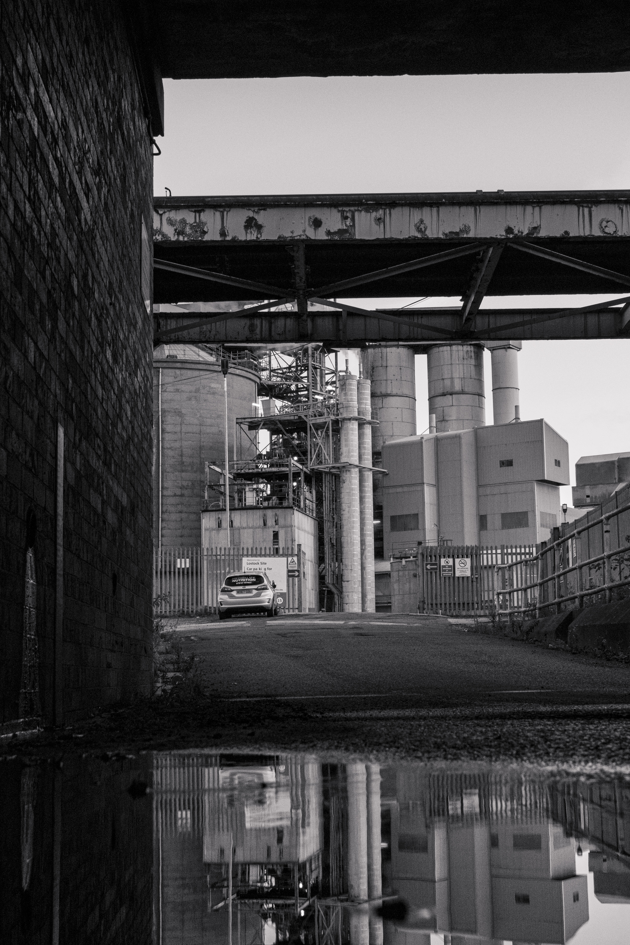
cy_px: 458
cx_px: 332
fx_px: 1470
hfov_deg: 24.2
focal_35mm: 56
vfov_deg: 35.6
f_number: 11
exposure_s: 1/250
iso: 3200
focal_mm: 32
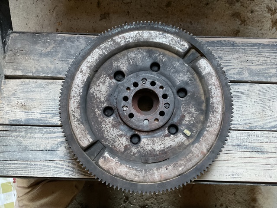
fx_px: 232
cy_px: 104
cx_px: 138
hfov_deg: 61.7
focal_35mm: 29
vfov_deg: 48.2
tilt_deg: -79.6
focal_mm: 3
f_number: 1.8
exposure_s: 1/40
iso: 320
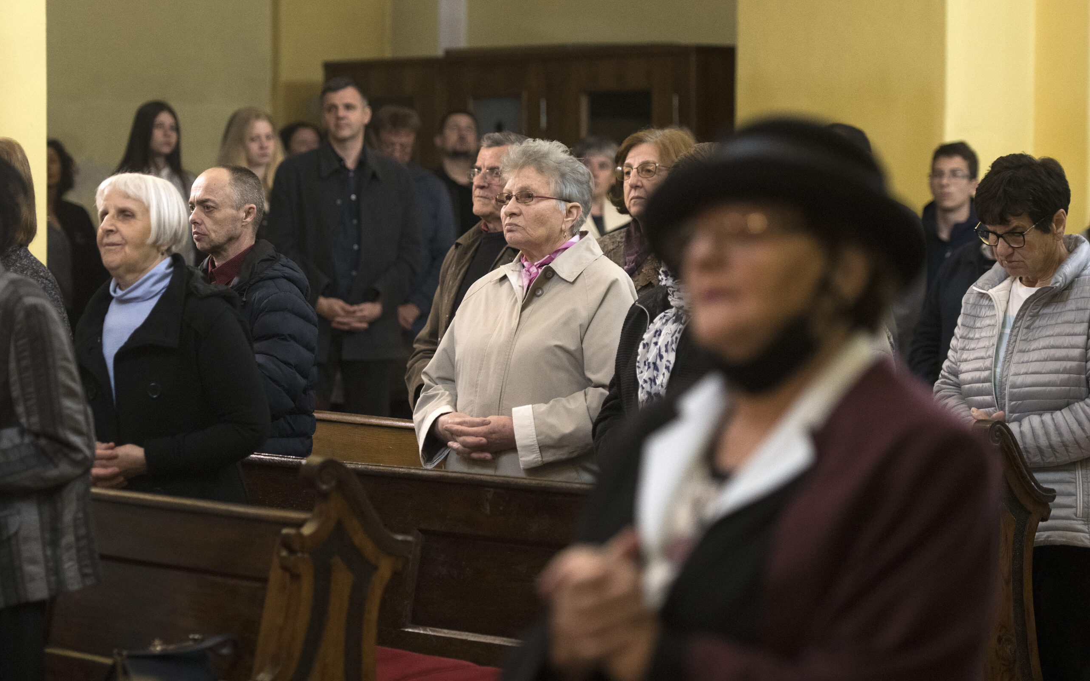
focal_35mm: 100
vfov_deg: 13.1
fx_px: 2971
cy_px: 335
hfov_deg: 20.8
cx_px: 545
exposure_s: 1/160
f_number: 2.8
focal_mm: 98
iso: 2000
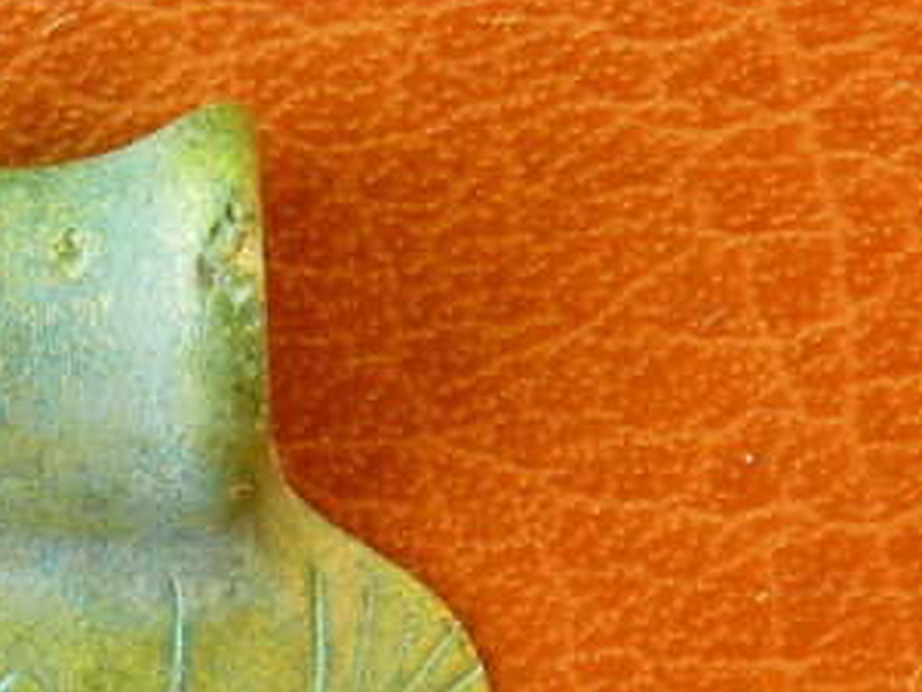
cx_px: 9
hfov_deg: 9.7
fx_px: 5407
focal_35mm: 203
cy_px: 597
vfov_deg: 7.3
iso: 160
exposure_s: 1/40
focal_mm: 12.1
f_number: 4.7
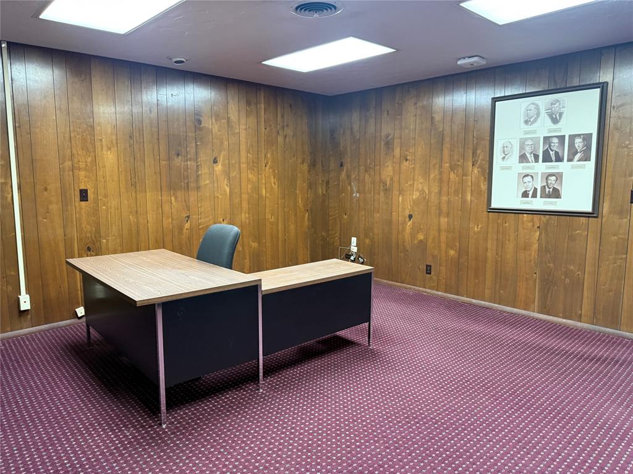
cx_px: 316
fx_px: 439
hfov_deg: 71.6
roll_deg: +0.6
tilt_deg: -6.0
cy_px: 237
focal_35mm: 24
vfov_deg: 56.8
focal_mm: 6.76
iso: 400
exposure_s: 1/60
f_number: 1.78
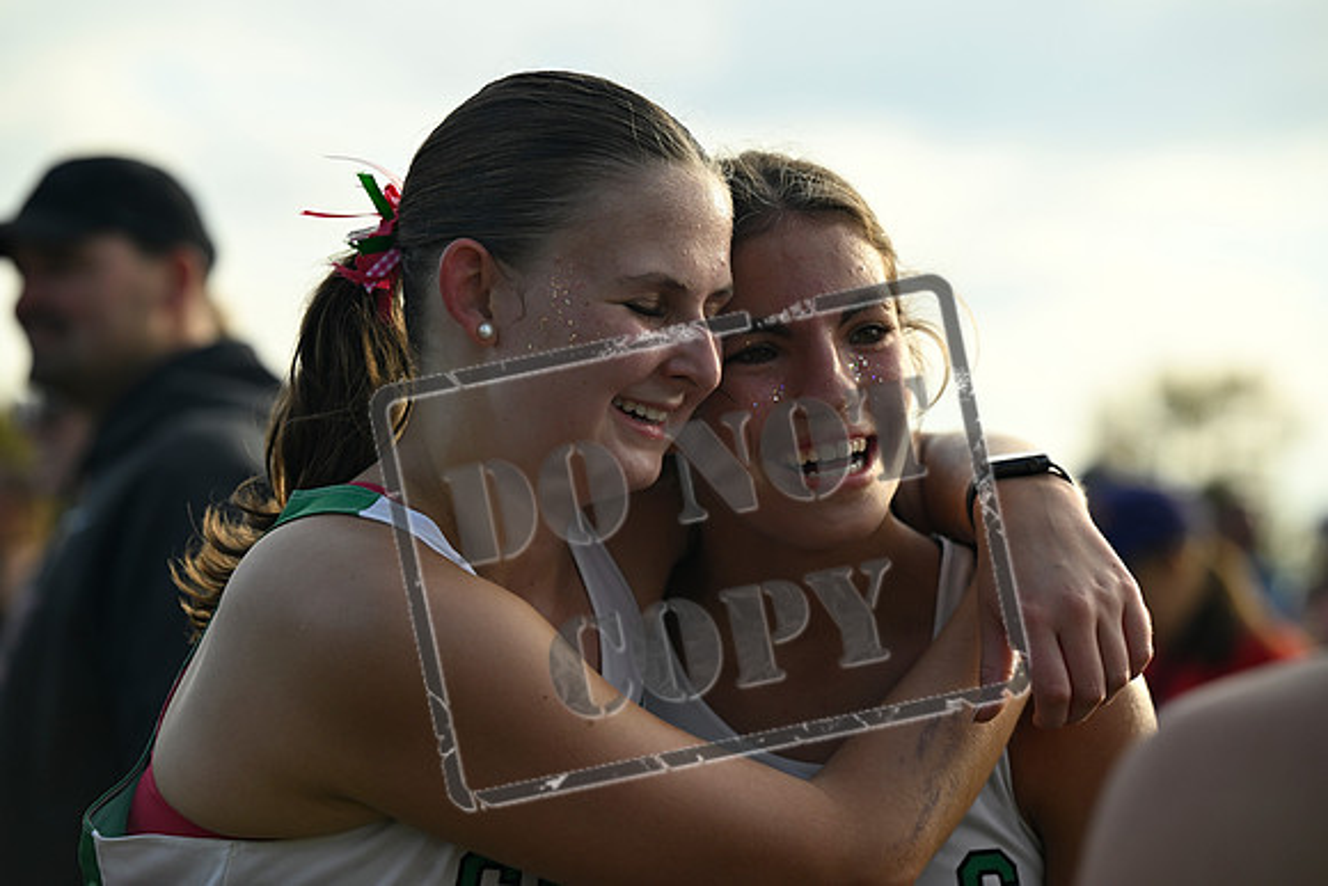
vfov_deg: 11.4
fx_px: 4427
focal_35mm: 120
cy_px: 443
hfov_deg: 17.1
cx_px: 664
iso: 320
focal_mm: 120
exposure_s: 1/1600
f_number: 4
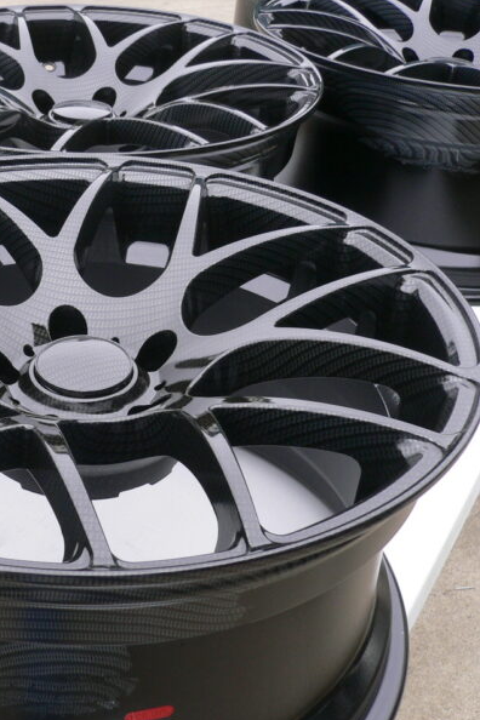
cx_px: 93
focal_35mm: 49
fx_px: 980
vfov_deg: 40.3
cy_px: 361
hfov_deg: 27.0
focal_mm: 5.8
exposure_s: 1/60
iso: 100
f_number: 2.8
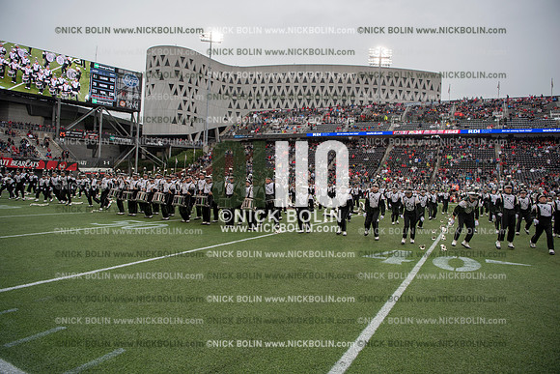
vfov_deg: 53.2
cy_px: 187
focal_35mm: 24
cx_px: 280
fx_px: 373
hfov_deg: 73.7
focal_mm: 24
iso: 250
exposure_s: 1/800
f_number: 3.5
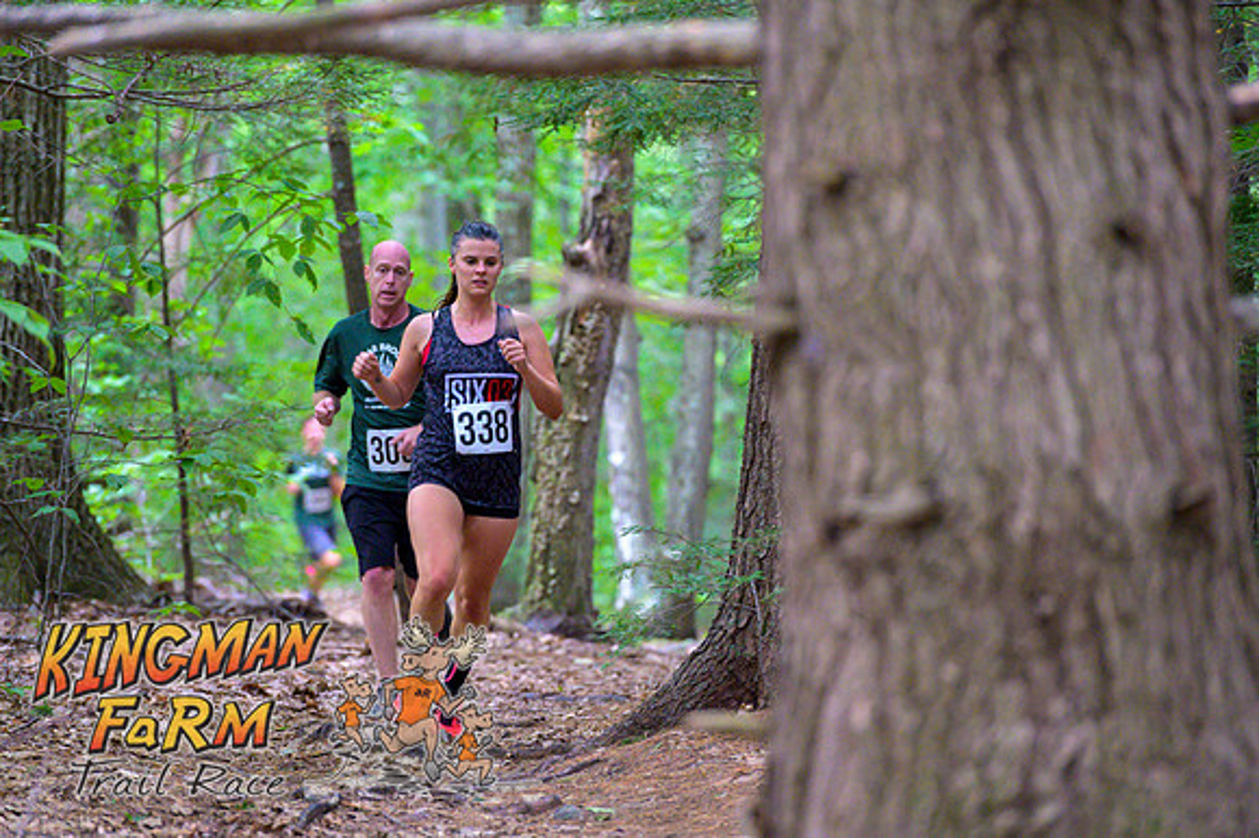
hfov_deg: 10.3
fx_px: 6990
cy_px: 419
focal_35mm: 200
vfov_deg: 6.9
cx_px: 630
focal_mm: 200
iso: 8000
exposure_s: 1/200
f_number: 4
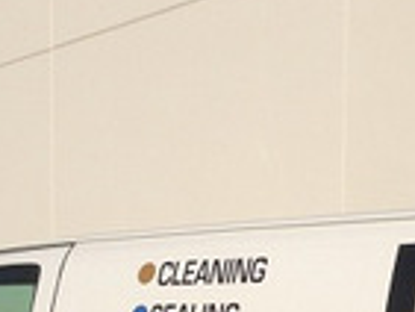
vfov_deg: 12.4
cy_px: 509
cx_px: 400
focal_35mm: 112
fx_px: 1344
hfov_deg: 17.2
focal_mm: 4.12
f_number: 2.4
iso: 50
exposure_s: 1/4926
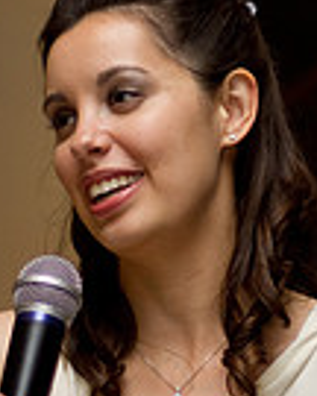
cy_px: 226
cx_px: 277
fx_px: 2744
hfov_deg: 6.6
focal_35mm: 234
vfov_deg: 8.3
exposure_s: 1/160
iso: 400
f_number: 1.7
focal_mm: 50
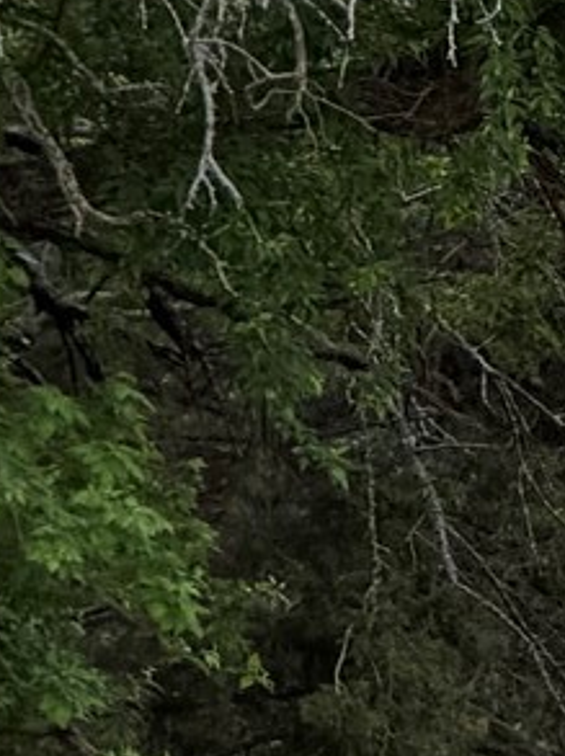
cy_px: 1076
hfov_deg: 2.1
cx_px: 1736
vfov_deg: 2.8
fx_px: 15267
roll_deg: -3.3
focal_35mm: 700
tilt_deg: -1.1
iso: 50
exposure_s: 1/475
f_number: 2.8
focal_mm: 16.89
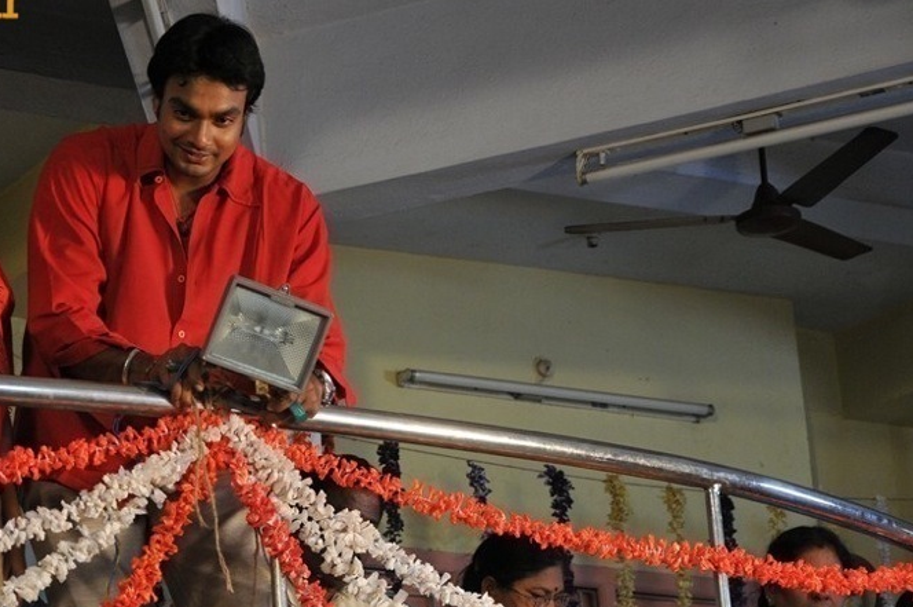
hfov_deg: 14.6
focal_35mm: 140
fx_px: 3546
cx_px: 239
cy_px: 402
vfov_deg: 9.8
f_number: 5.3
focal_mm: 62
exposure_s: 1/80
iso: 640
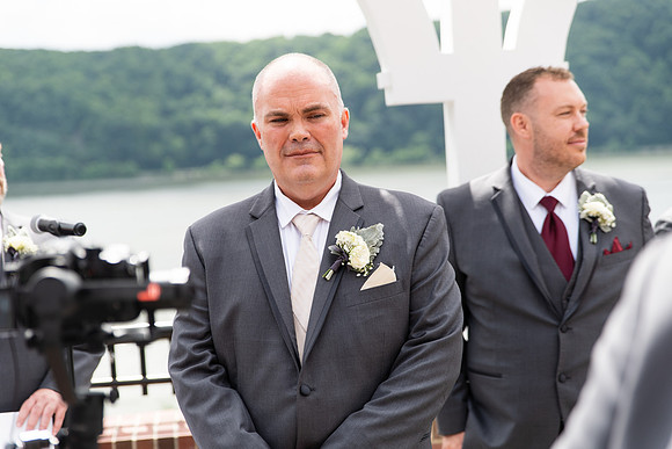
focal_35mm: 70
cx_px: 336
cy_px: 224
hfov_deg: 28.8
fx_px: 1307
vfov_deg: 19.5
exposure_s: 1/1250
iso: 125
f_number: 2.8
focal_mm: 70
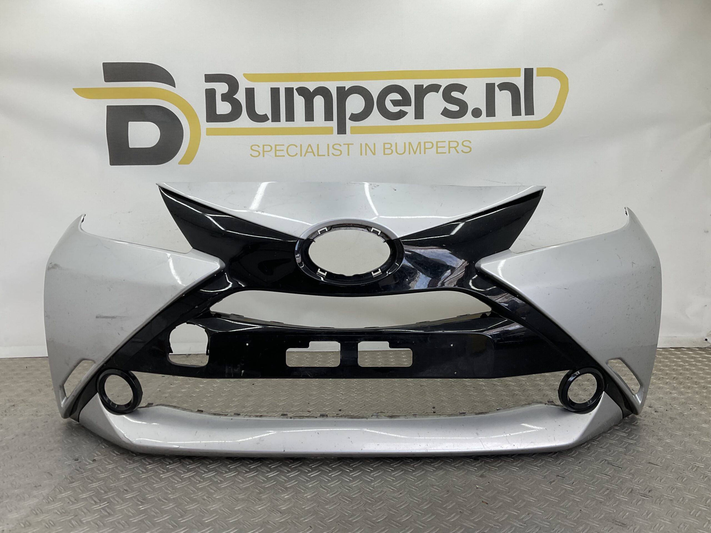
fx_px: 596
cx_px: 356
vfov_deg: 48.2
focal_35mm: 29
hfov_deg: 61.7
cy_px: 266
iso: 16
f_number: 1.8
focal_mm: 3
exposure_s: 1/136
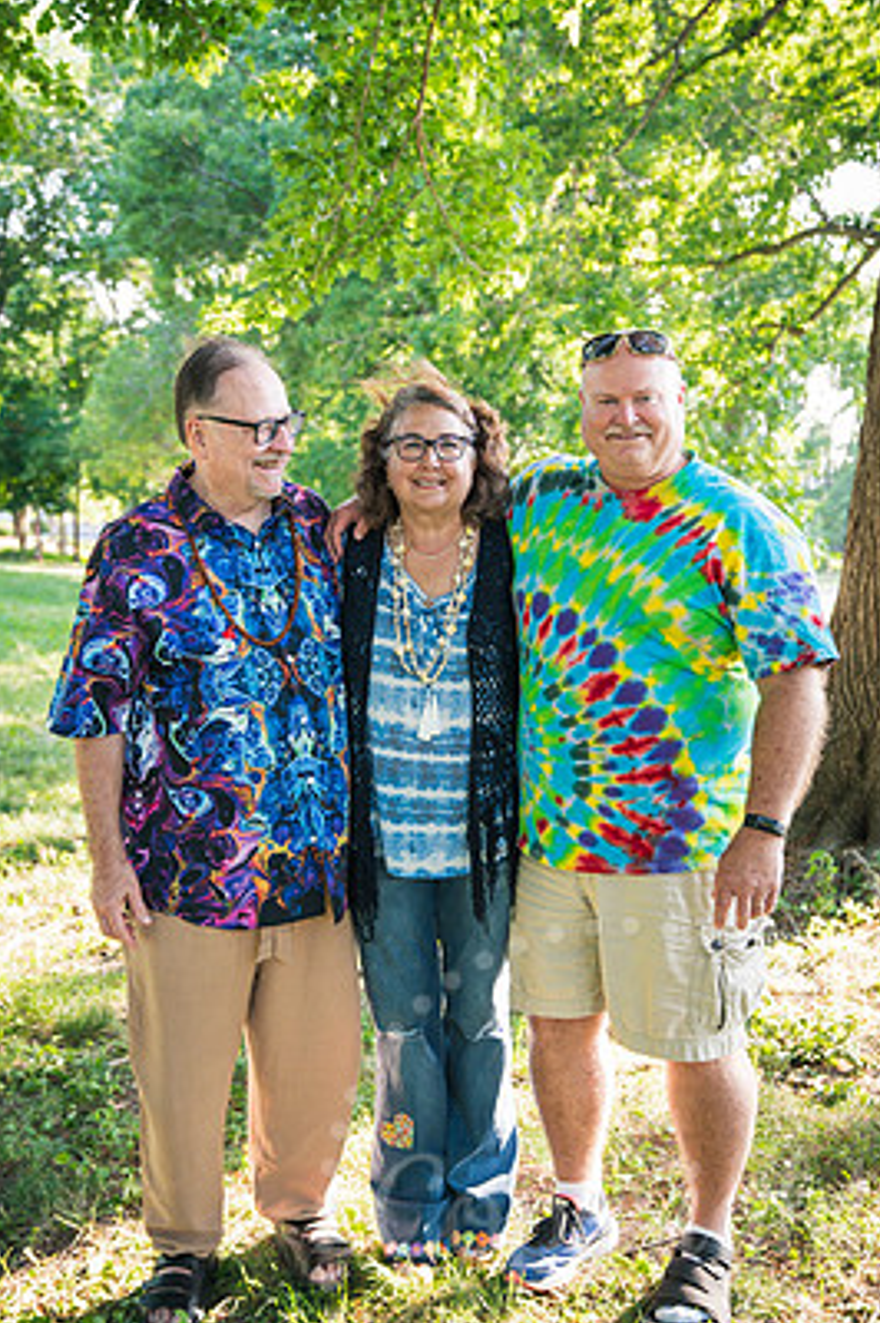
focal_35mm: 45
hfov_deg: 29.8
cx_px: 458
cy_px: 652
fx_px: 1653
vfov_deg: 43.6
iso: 800
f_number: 3.5
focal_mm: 40
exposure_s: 1/320
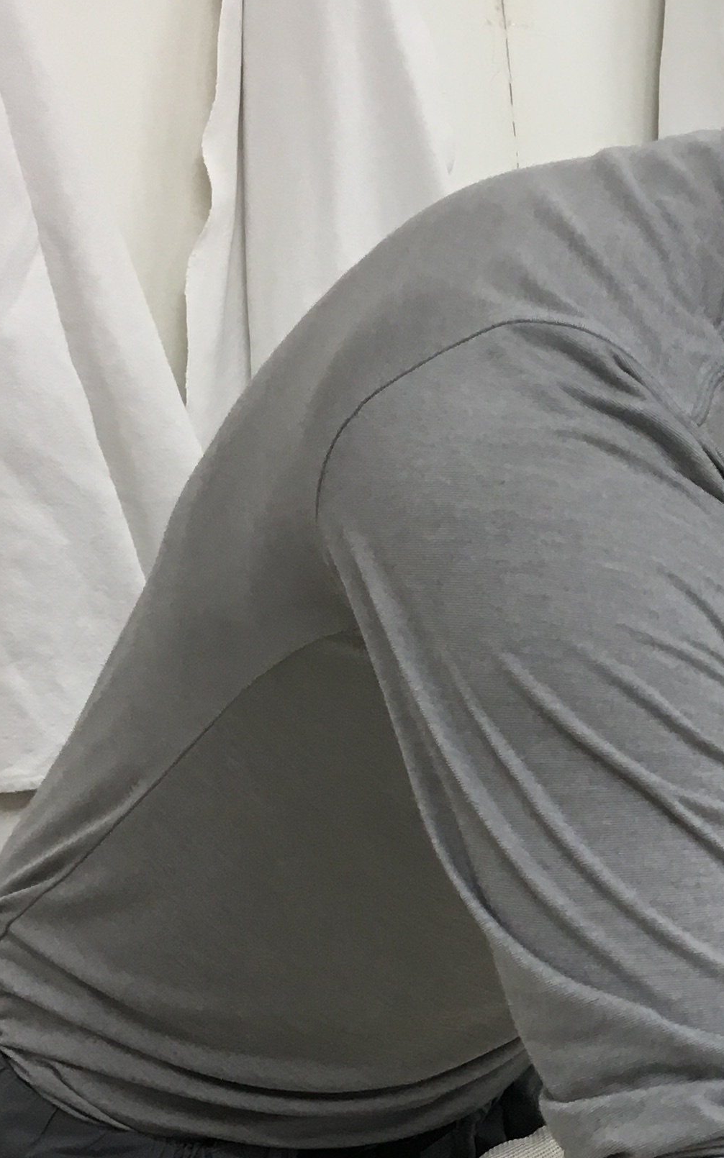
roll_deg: +2.9
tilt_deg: -12.9
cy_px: 721
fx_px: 2431
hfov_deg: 16.2
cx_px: 888
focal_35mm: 77
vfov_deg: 26.7
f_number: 2.2
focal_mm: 4.15
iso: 64
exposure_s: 1/30
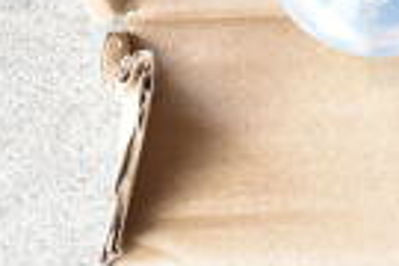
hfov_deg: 6.6
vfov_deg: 4.5
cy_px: -146
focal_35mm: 305
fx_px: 3383
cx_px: 698
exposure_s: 1/250
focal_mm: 45
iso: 1600
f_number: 8
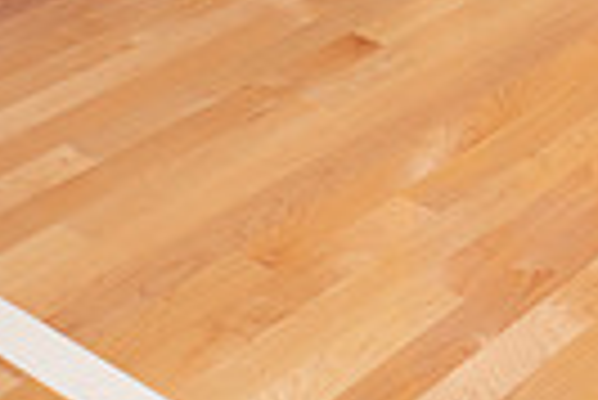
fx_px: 1912
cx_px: 562
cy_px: -598
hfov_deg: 17.5
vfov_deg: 10.2
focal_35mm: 115
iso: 500
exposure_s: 1/320
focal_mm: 34
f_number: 7.1
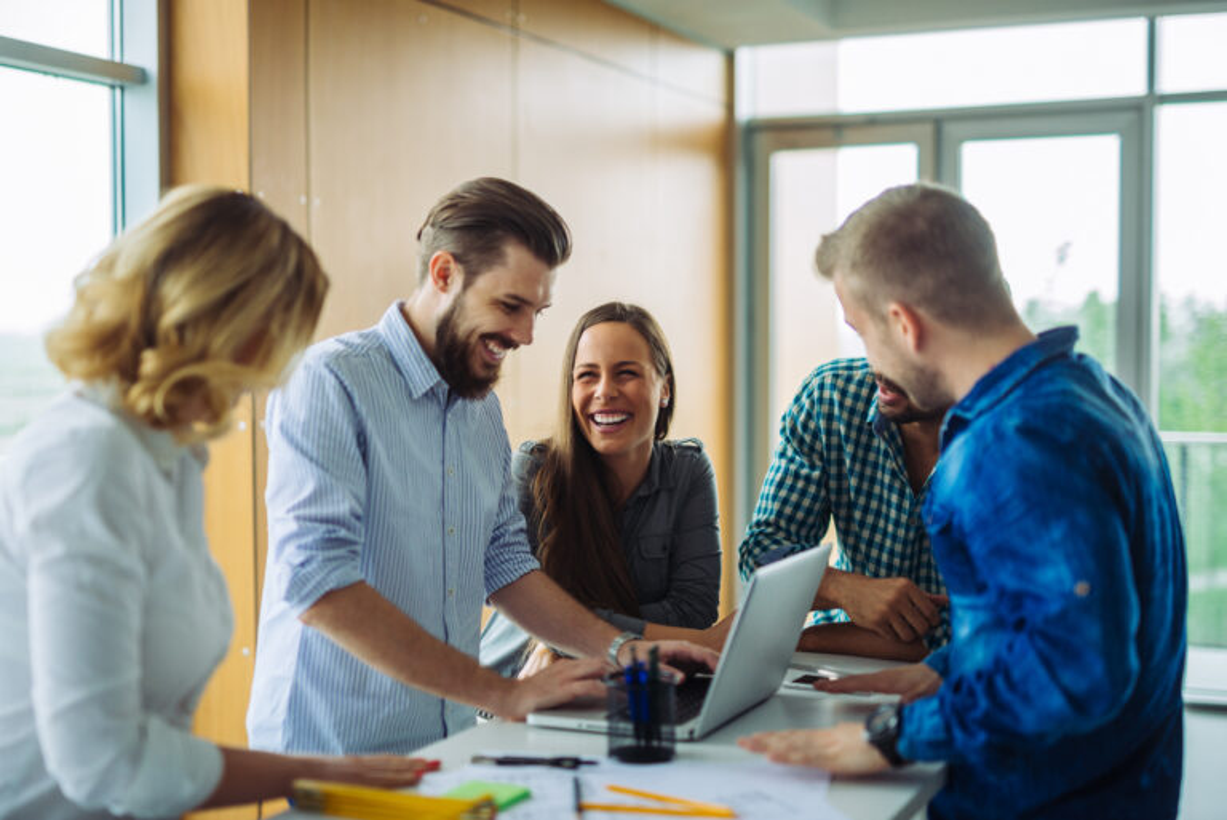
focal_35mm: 50
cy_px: 410
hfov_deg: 39.6
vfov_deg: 27.0
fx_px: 1705
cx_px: 614
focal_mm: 50
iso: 400
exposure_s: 1/320
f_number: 1.6
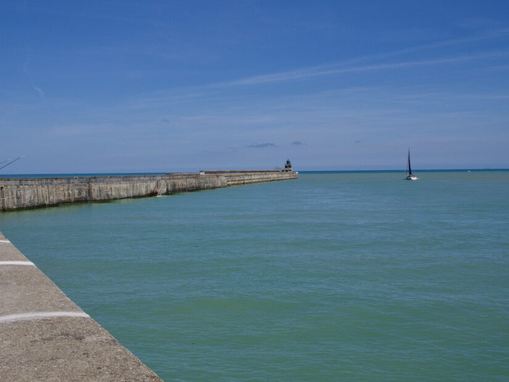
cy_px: 168
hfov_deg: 44.7
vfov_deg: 34.3
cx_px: 222
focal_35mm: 42
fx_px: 618
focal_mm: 17
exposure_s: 1/640
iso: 200
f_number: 9
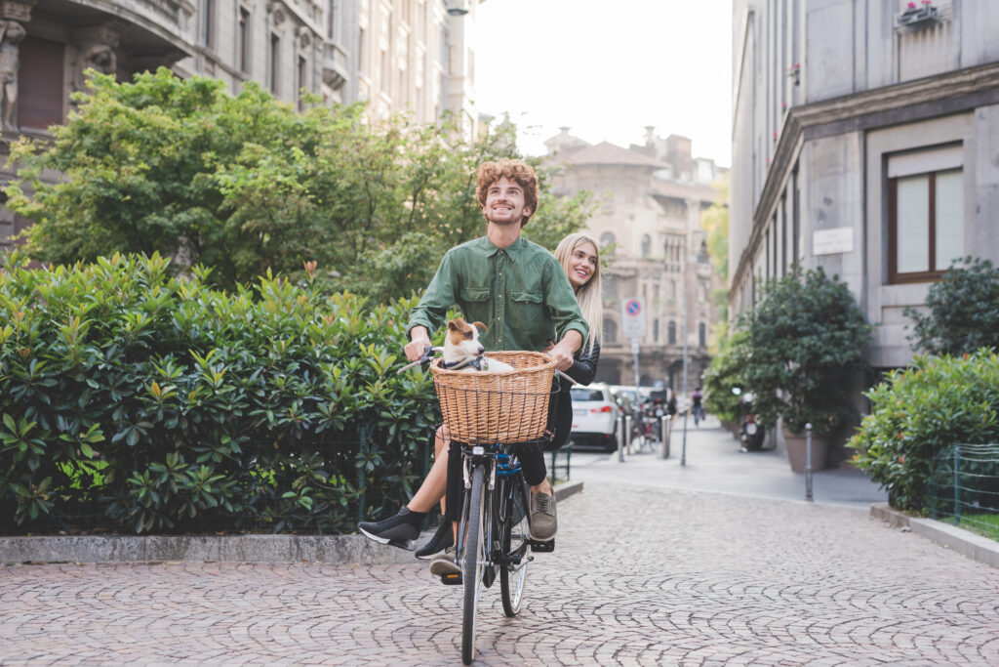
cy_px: 334
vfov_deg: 27.0
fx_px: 1388
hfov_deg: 39.6
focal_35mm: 50
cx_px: 500
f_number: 2.8
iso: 400
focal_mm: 50
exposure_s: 1/500
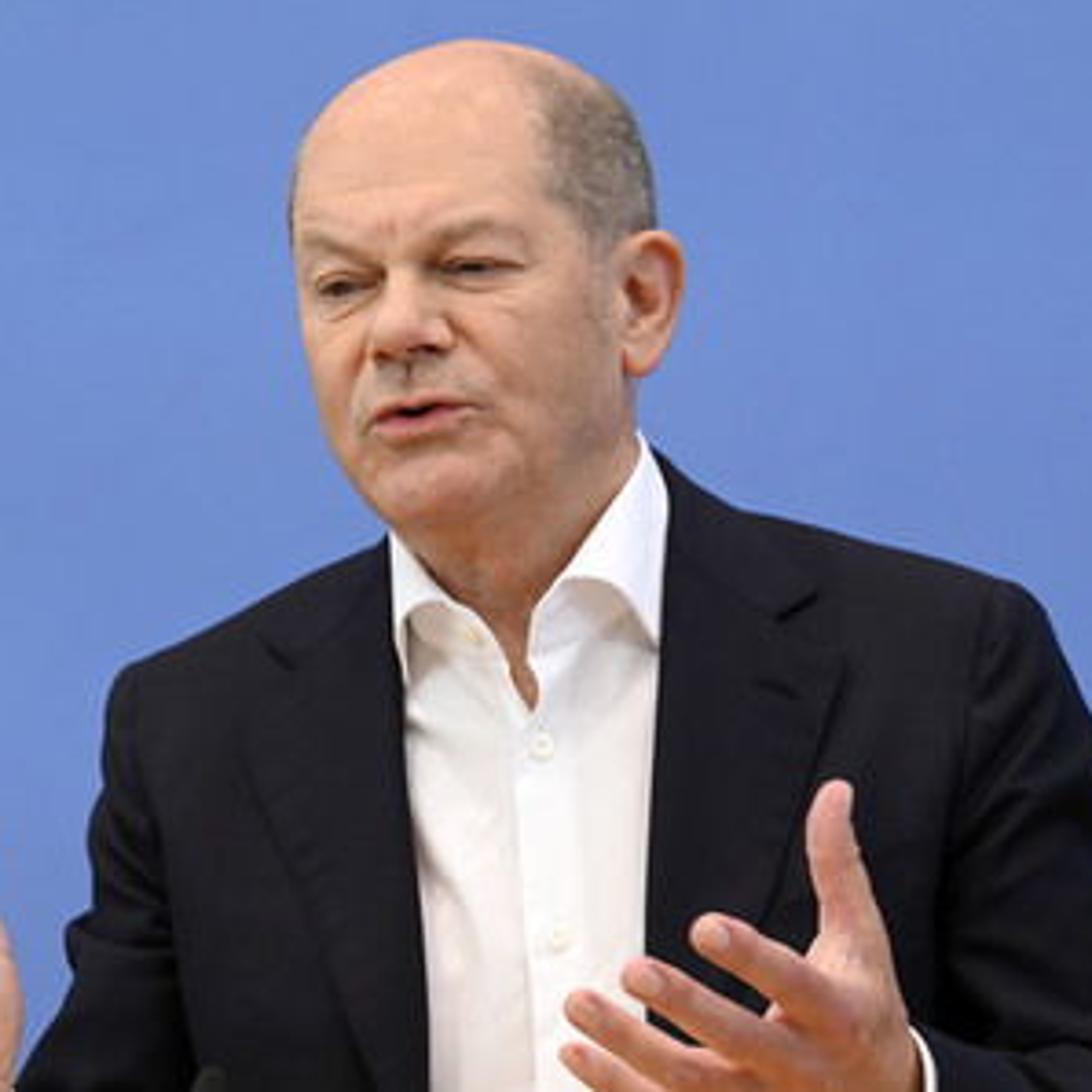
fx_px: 5139
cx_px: 442
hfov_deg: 12.1
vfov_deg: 12.1
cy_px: 546
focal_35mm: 144
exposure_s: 1/500
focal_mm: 112
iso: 3200
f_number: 6.3
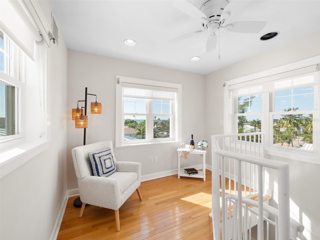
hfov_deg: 102.1
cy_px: 120
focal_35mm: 14
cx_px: 160
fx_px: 129
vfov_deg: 85.7
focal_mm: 7
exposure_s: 1/50
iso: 200
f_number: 7.1
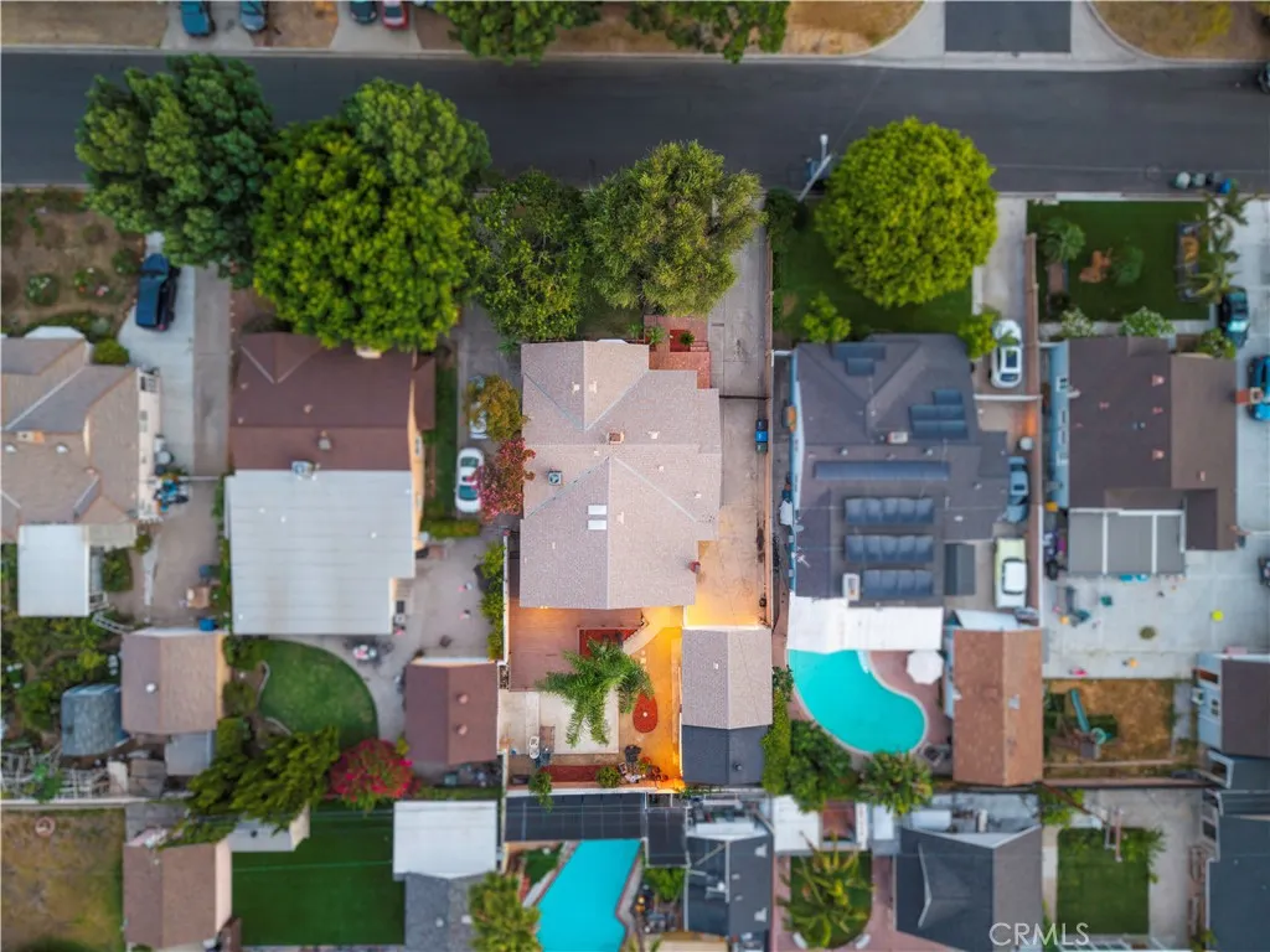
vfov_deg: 56.8
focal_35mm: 24
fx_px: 881
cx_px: 635
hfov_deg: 71.6
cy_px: 476
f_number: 1.8
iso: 230
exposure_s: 1/15
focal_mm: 8.67
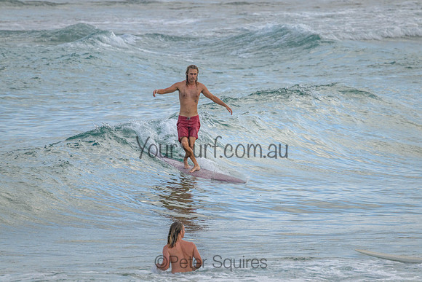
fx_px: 9655
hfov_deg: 2.5
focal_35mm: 824
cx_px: 211
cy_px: 137
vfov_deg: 1.7
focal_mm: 800
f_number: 11
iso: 1400
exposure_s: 1/2000
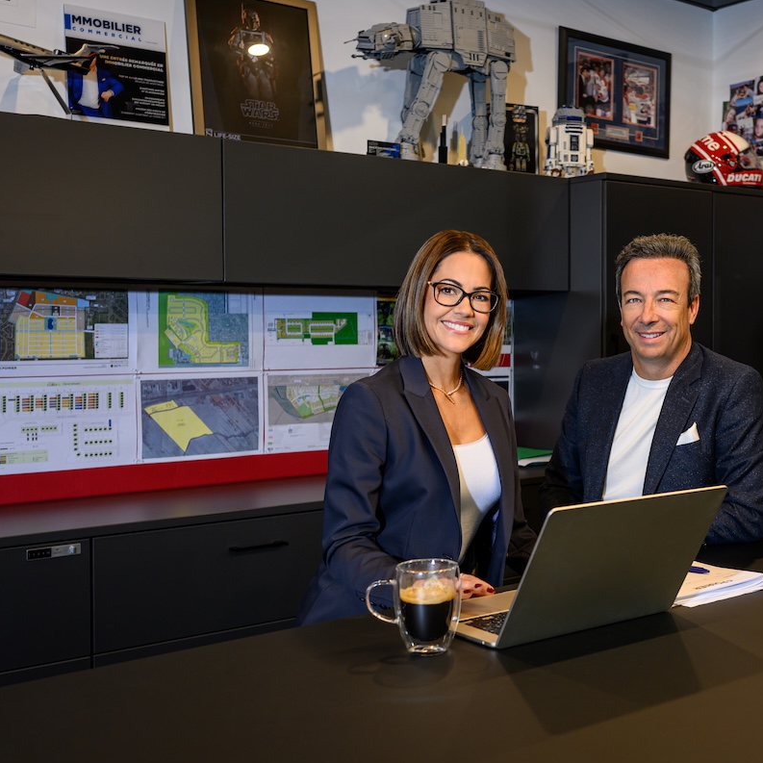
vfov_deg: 37.6
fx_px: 1122
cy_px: 384
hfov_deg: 36.9
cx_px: 545
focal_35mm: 45
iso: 800
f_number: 4.5
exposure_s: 1/80
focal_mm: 35
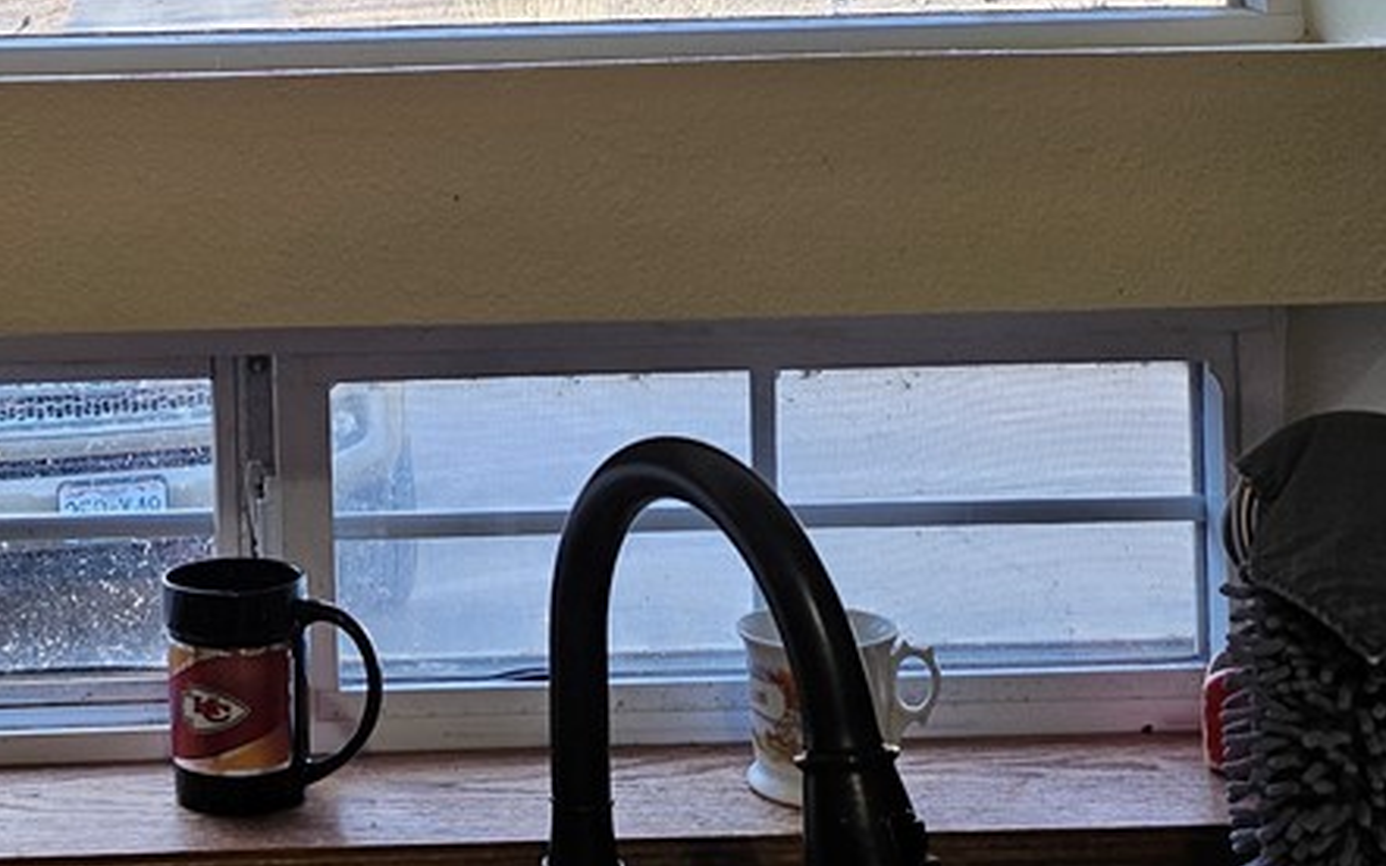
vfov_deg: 21.4
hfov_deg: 33.1
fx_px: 2228
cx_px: 188
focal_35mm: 59
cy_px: 44
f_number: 1.8
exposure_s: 1/120
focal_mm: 5
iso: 80
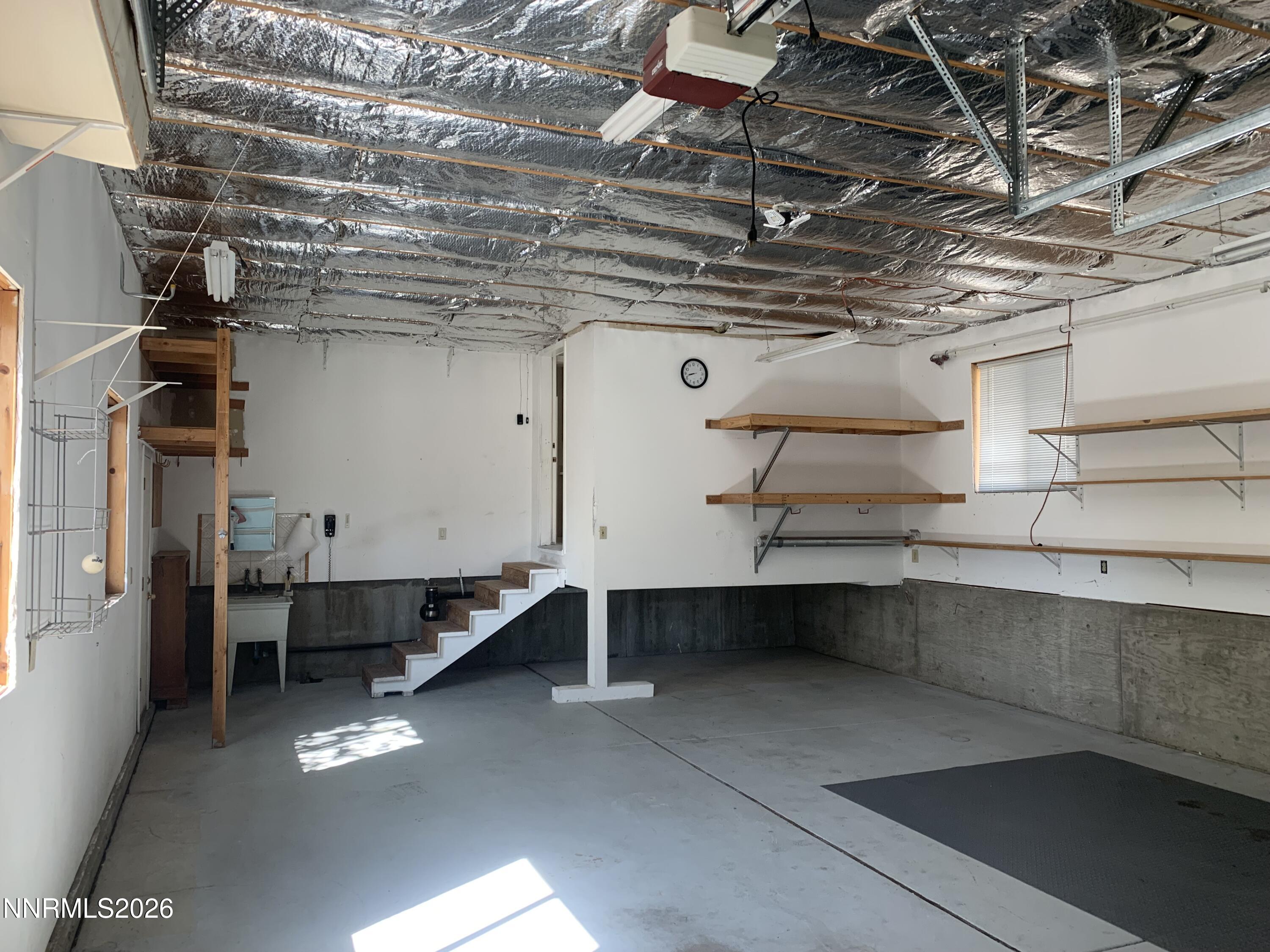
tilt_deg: +3.8
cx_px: 635
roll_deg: -0.4
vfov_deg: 53.1
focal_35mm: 26
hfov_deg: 67.3
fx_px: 954
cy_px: 476
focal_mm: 4.25
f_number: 1.8
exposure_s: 1/121
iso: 100
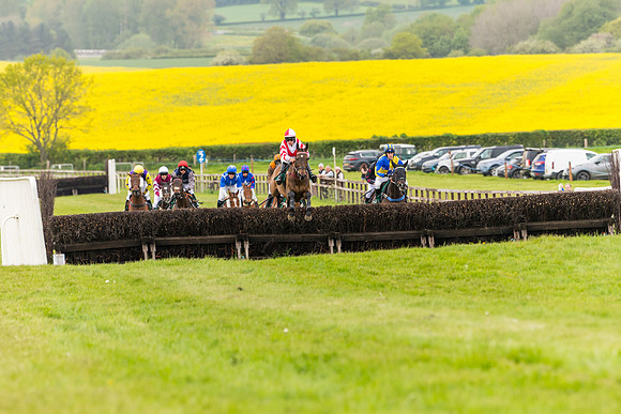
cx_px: 310
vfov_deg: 4.6
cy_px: 207
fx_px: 5176
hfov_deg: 6.9
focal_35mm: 300
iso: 400
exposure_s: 1/1250
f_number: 4
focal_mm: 200
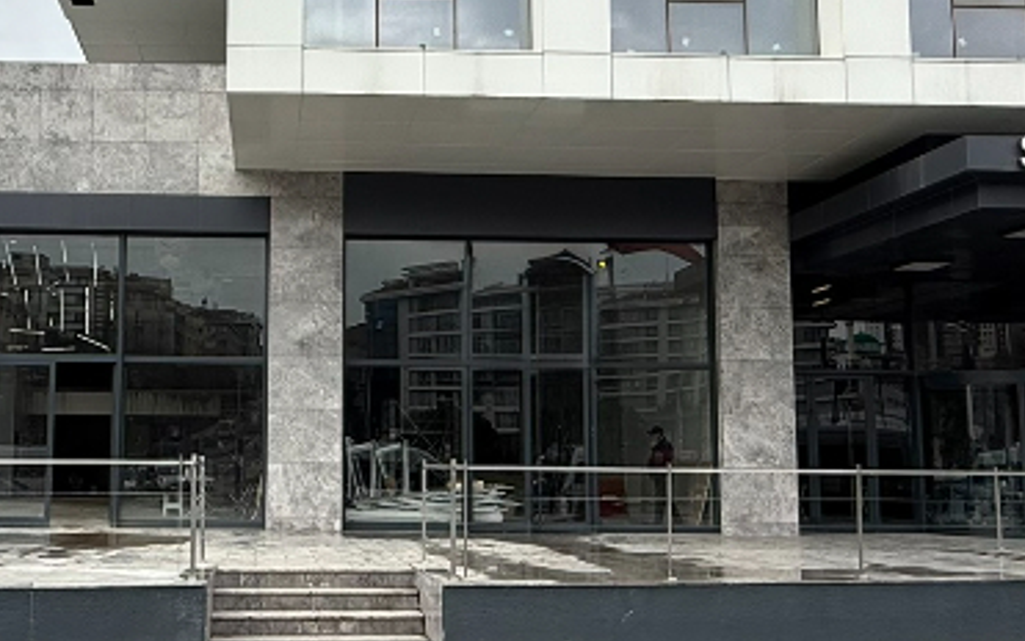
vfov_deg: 32.0
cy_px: 354
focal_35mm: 40
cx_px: 287
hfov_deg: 47.8
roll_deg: -0.8
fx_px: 1118
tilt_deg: +6.2
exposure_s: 1/625
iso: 50
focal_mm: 2.22
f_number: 2.2
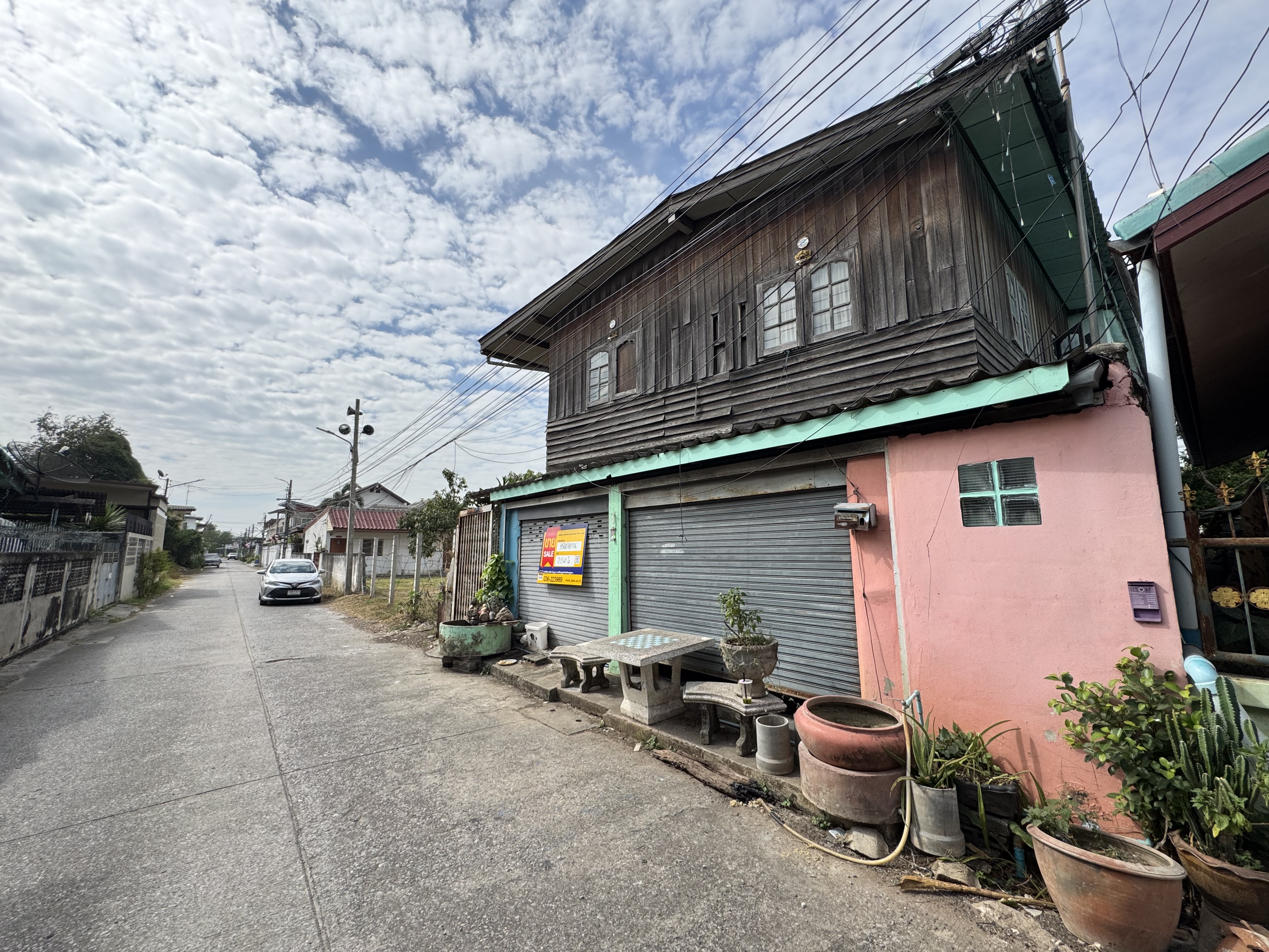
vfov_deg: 85.7
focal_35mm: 14
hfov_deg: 102.1
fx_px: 513
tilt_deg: +8.3
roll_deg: +0.4
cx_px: 634
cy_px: 476
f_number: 2.2
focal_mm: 2.22
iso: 50
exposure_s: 1/1927
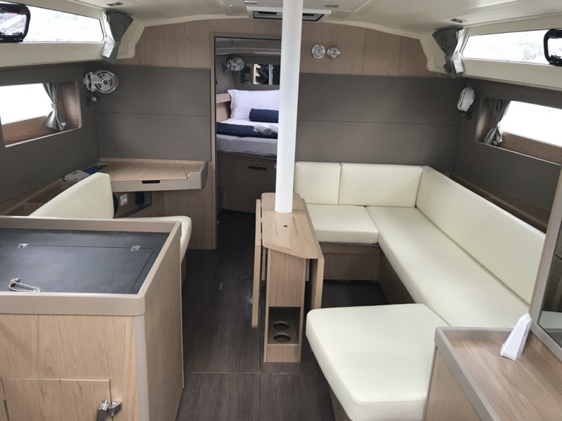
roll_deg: -0.2
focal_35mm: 28
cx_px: 281
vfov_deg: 49.7
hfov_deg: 63.4
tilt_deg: -16.5
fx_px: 455
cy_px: 210
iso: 25
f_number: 1.8
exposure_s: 1/33
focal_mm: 3.99
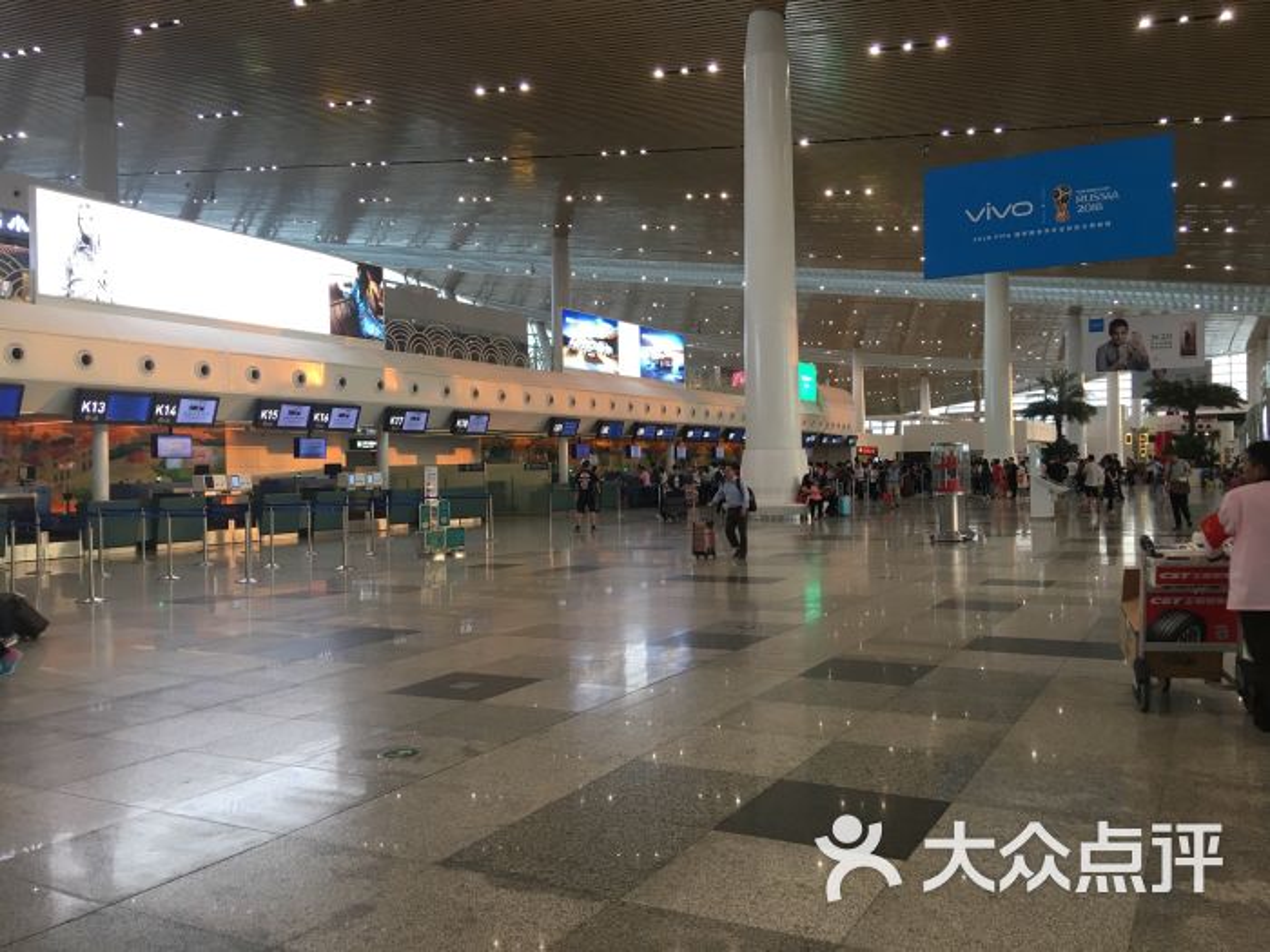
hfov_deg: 61.7
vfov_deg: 48.2
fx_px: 1064
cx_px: 635
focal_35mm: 29
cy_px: 476
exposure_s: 1/17
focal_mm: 4.15
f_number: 2.2
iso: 32
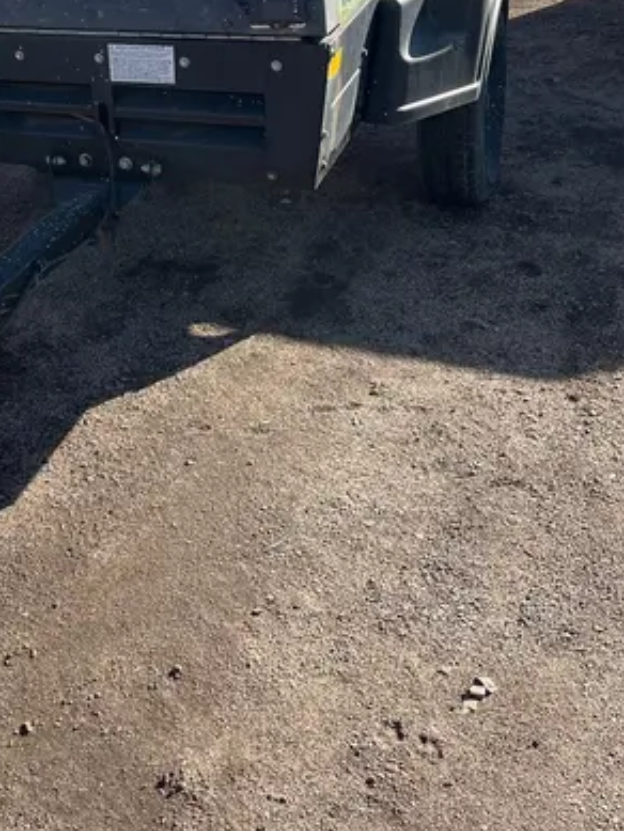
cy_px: 161
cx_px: 68
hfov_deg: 28.6
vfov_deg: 37.5
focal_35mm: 49
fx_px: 1177
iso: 50
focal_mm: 5.1
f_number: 1.6
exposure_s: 1/1117
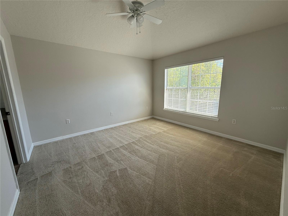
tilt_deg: -9.4
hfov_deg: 102.1
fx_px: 116
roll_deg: +0.3
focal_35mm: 14
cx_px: 144
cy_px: 108
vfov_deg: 85.7
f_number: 2.2
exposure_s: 1/180
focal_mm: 2.22
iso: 50
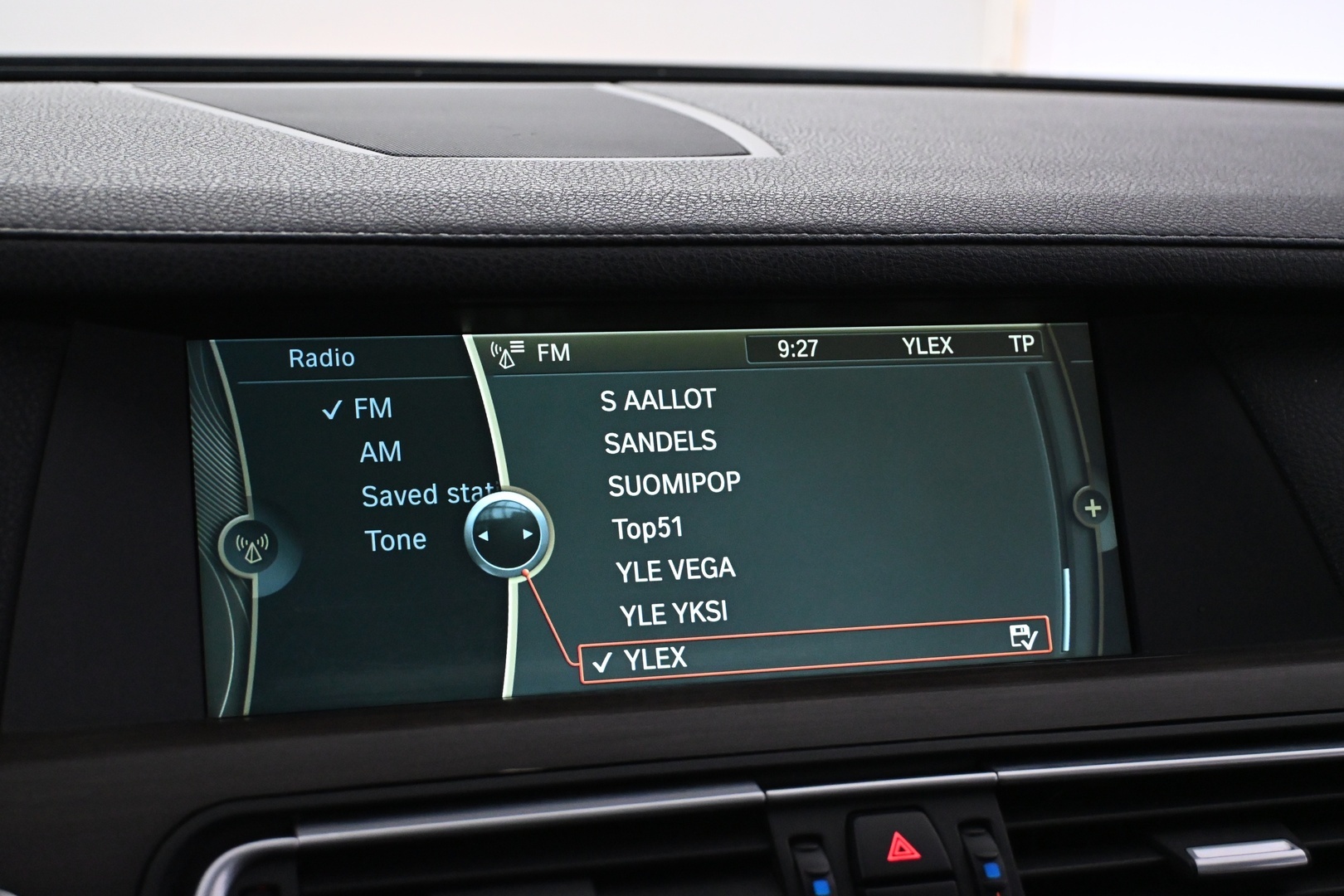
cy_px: 448
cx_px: 672
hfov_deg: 34.2
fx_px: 2184
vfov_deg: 23.2
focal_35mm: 58
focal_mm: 39
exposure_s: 1/60
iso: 4000
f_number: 5.6
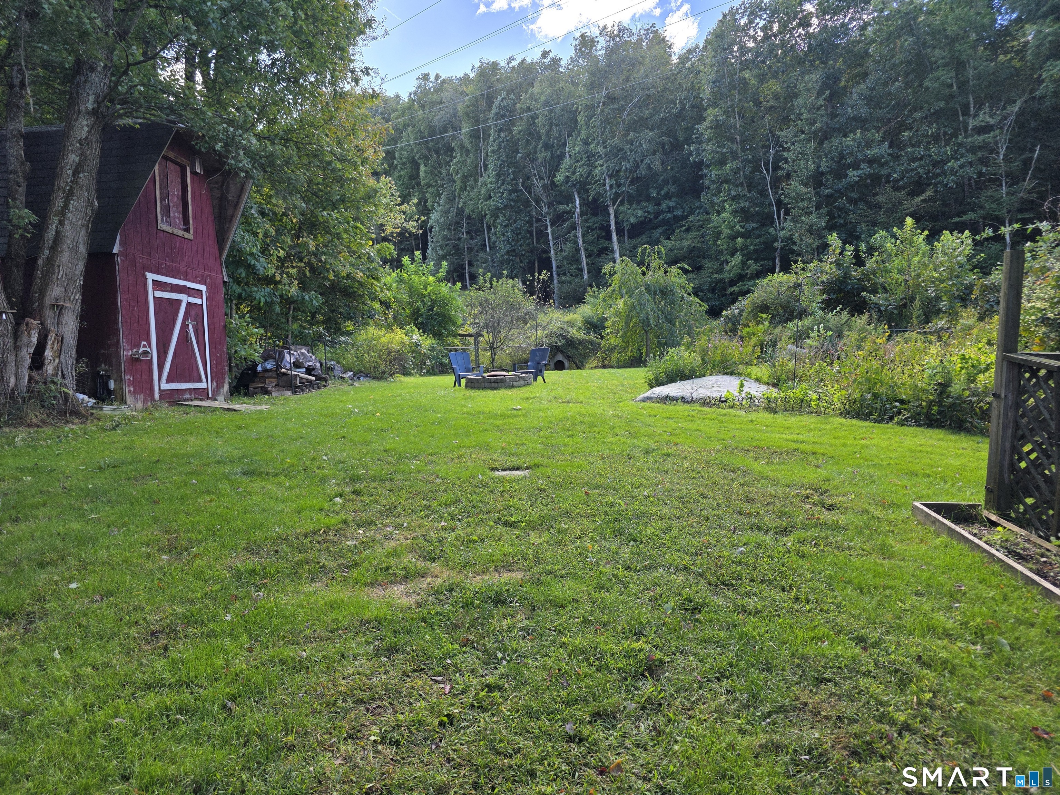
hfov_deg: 73.9
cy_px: 398
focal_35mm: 23
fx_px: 704
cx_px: 530
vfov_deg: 58.9
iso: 40
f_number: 1.7
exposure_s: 1/359
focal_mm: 6.3
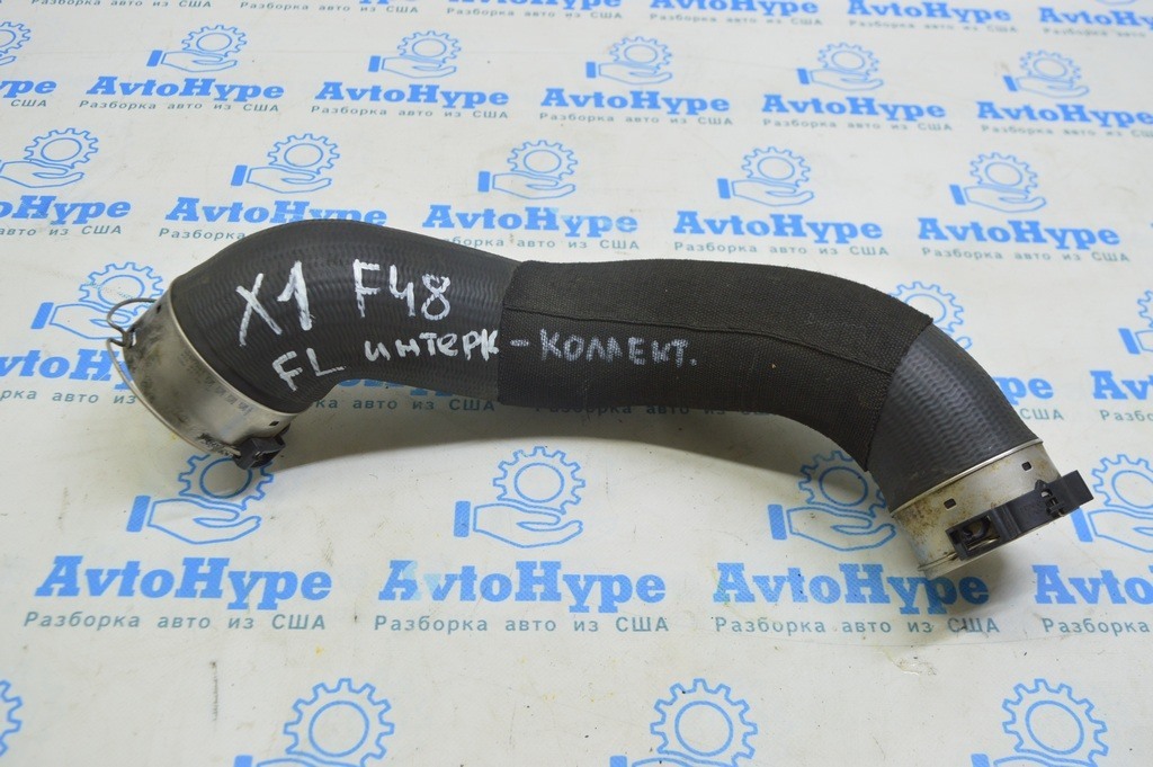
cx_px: 576
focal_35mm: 36
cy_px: 384
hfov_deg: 53.2
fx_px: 1152
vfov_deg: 36.8
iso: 400
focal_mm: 24
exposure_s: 1/20
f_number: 5.6
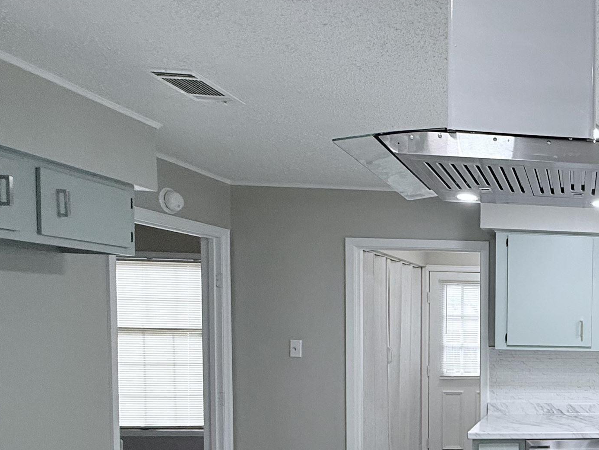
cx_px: 651
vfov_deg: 43.9
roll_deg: -1.0
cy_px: 341
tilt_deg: -2.2
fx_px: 537
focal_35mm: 31
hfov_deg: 45.0
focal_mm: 2.22
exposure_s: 1/120
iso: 160
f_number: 2.2
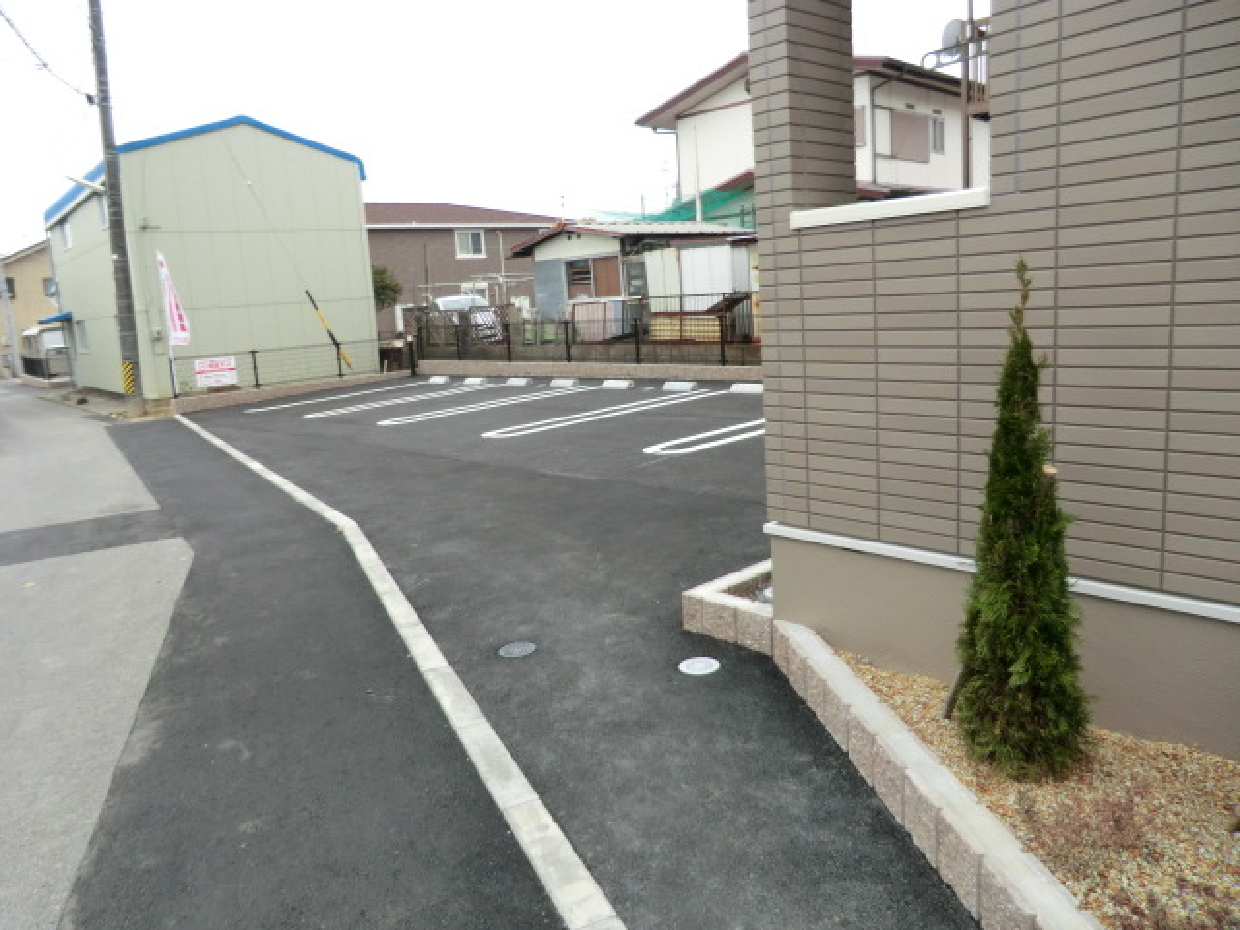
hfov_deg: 71.6
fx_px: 860
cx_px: 620
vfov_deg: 56.8
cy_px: 465
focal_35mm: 24
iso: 160
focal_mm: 4.3
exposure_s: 1/60
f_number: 3.2
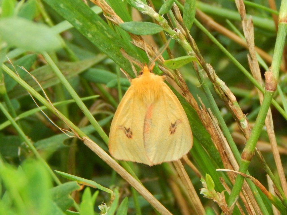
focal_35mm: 182
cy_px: 108
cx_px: 144
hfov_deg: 10.9
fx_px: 1509
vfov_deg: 8.2
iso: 320
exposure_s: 1/30
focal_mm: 32.8
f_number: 5.3
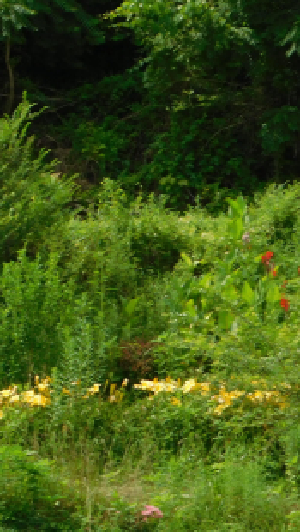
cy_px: 343
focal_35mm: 213
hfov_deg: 5.7
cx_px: -138
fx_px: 3004
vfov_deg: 10.1
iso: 125
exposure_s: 1/320
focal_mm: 16.1
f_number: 4.5
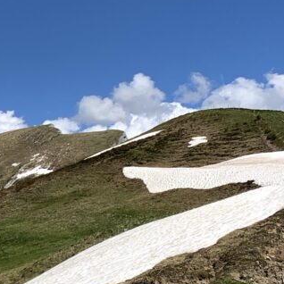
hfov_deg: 20.5
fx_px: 687
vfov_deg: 23.1
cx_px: -124
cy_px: 217
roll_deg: -2.8
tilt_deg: +4.4
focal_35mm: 74
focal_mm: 4.25
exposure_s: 1/3650
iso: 25
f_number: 1.8
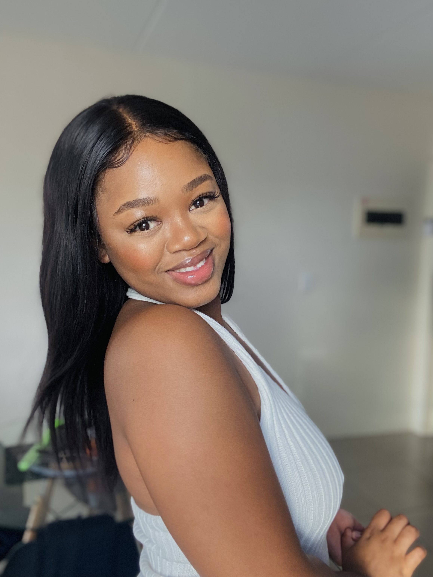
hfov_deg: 46.8
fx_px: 500
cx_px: 216
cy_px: 288
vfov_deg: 60.0
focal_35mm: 30
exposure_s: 1/60
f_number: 2.2
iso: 125
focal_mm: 2.71
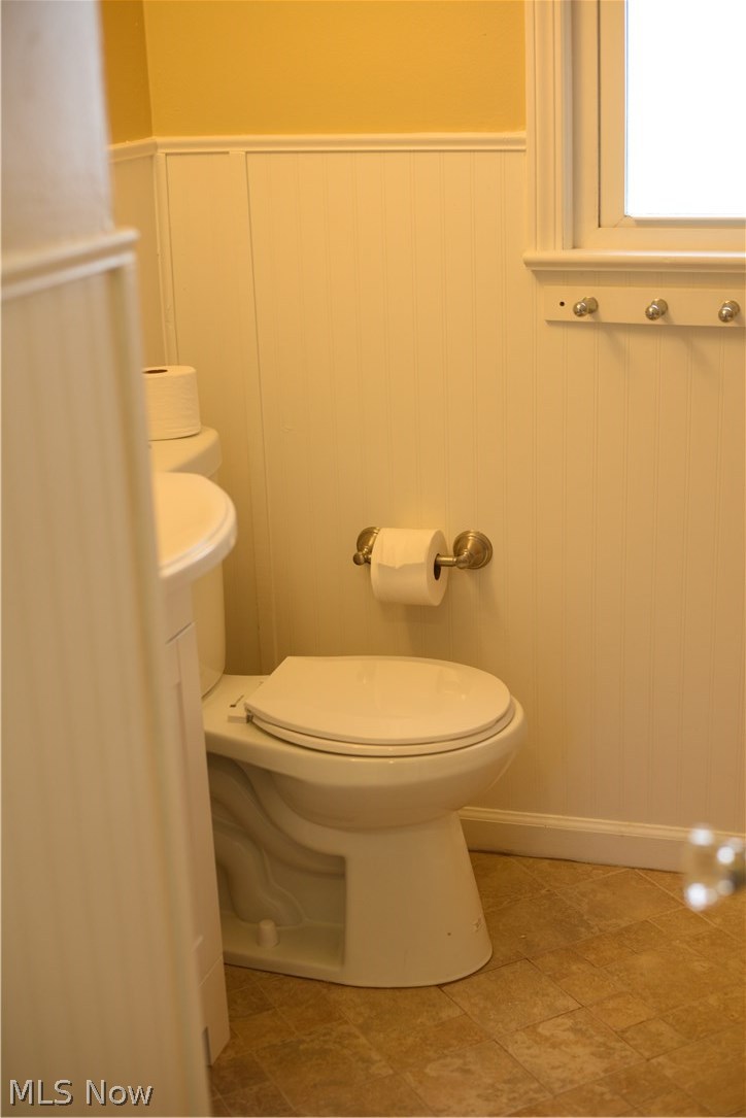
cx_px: 373
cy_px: 559
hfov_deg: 27.0
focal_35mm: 50
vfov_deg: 39.6
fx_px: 1553
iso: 500
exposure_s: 1/125
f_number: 2.5
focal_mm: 50
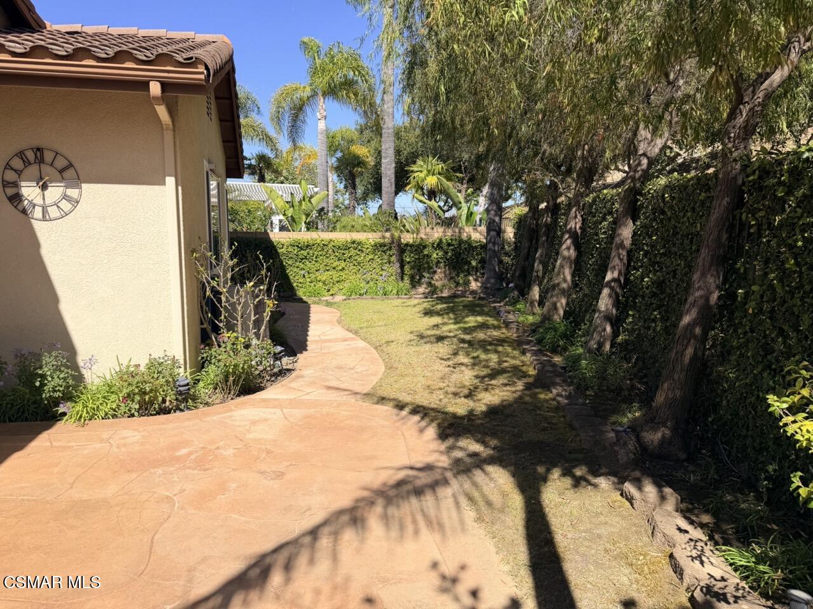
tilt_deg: -7.7
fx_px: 564
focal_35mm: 24
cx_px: 406
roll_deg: -0.4
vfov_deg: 56.8
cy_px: 304
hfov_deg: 71.6
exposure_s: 1/4405
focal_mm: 6.76
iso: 80
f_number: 1.78
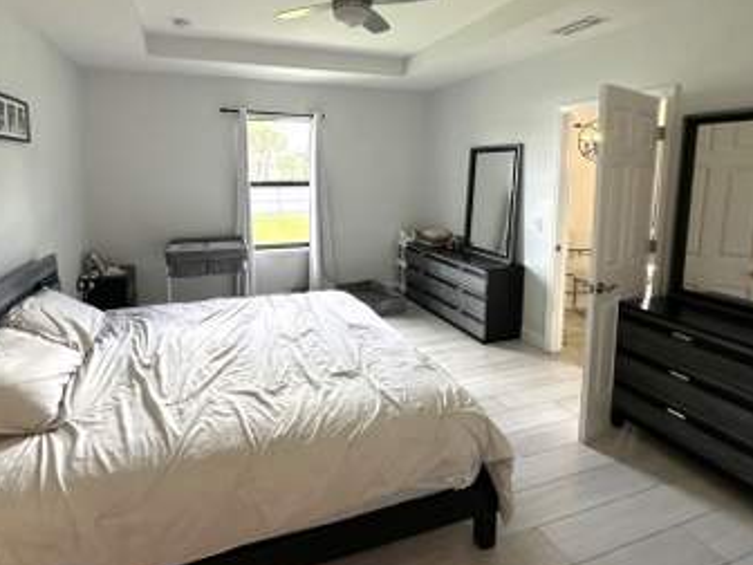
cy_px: 213
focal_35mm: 20
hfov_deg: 81.6
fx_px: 435
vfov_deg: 65.0
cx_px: 345
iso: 200
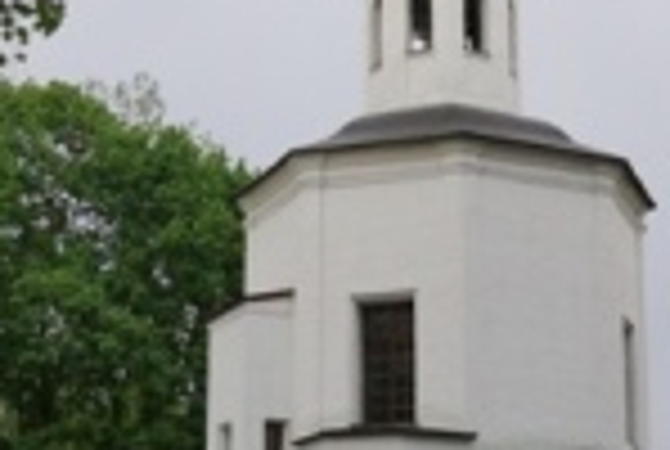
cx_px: 351
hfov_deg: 25.0
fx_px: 1511
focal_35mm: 81
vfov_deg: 16.9
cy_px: 281
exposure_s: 1/250
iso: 1000
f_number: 8
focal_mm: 18
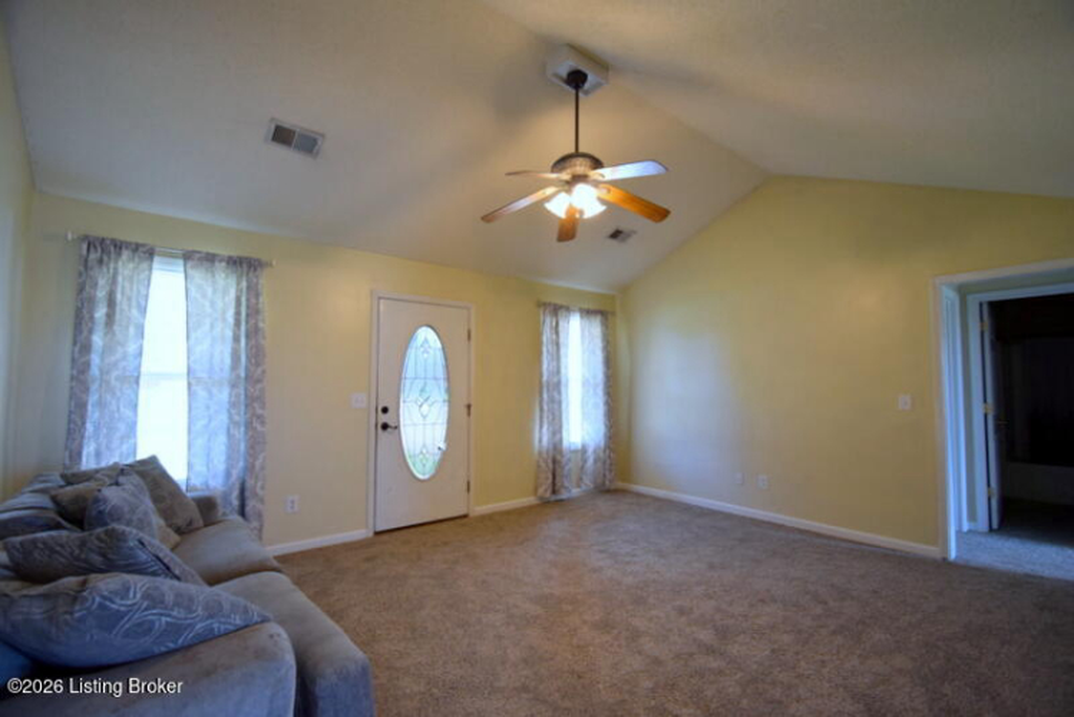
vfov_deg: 77.4
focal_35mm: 15
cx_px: 537
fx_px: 448
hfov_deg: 100.4
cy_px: 358
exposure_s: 1/60
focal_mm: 10
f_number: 4
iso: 560
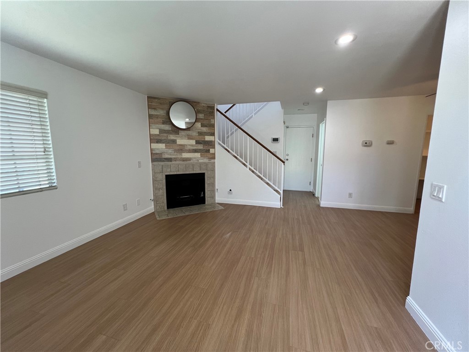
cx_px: 234
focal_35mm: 13
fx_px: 176
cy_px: 176
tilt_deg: -7.1
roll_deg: +0.7
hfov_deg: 106.2
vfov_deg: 89.9
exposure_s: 1/120
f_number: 1.8
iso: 125
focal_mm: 1.57
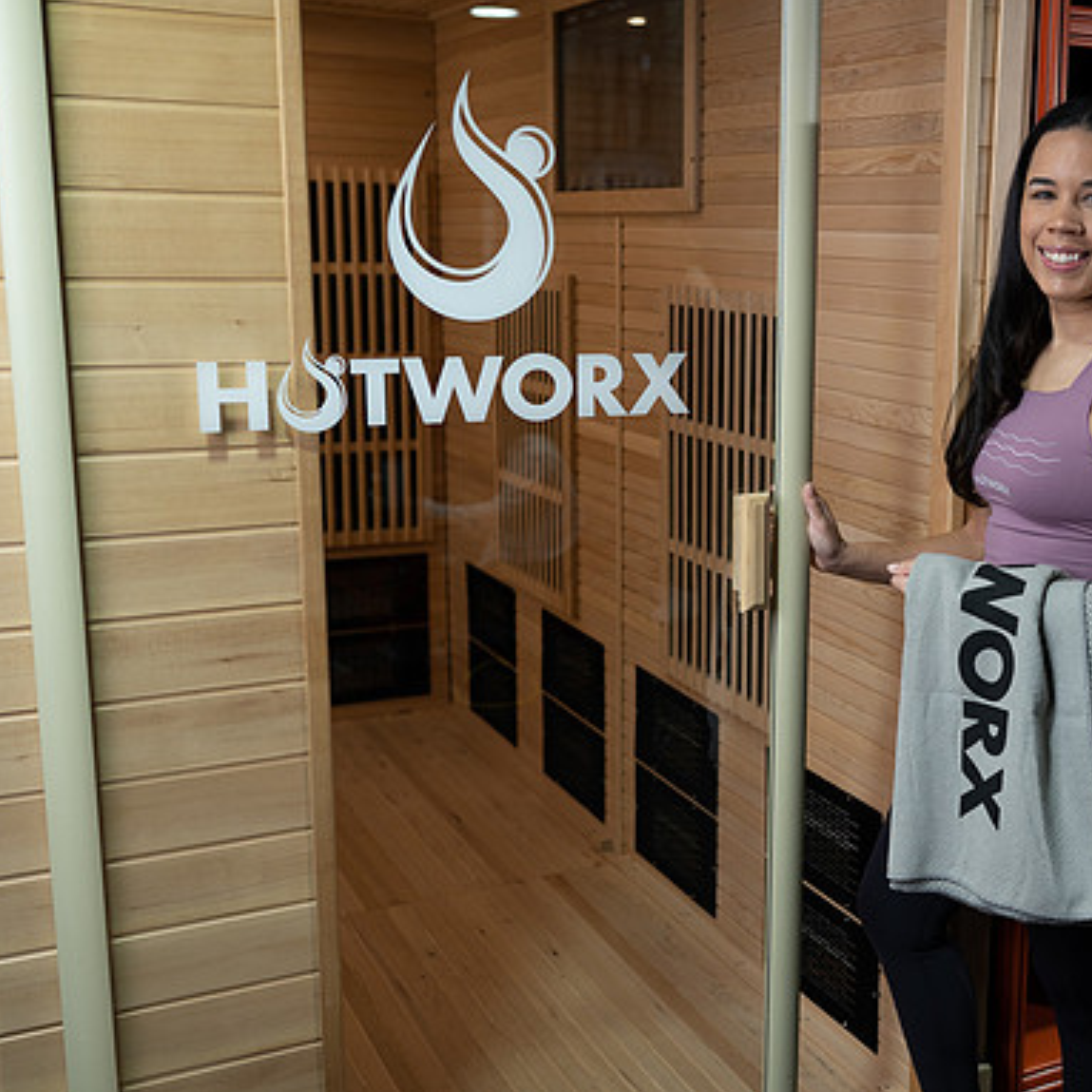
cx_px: 815
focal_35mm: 45
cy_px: 546
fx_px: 1606
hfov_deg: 36.7
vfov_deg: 37.6
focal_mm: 35
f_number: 2.8
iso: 200
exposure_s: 1/125
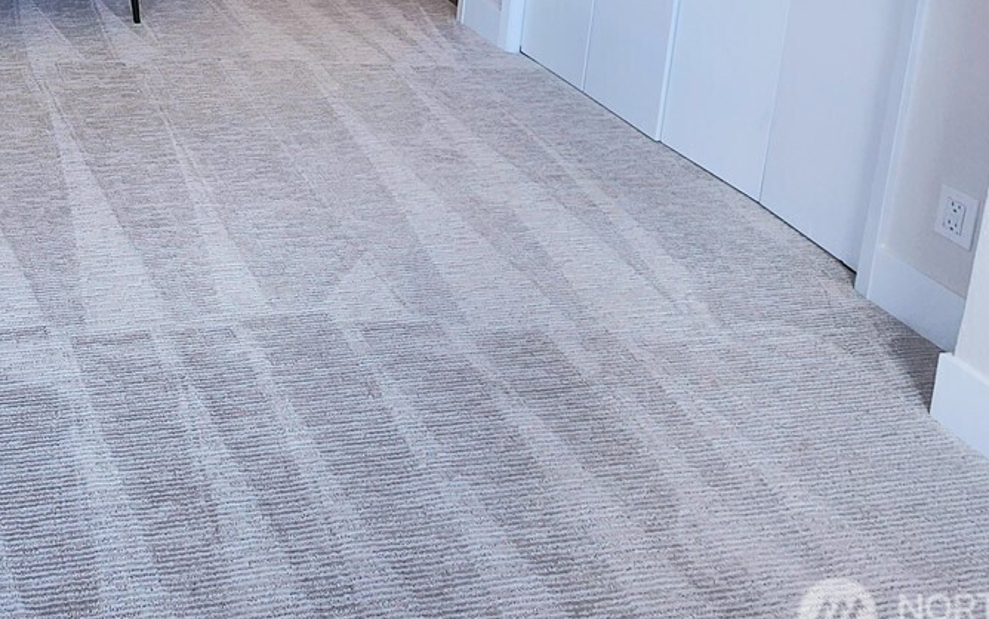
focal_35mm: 33
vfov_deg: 29.6
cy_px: -212
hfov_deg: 47.9
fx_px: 890
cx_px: -3
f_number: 2.2
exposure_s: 1/156
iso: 50
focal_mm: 2.2
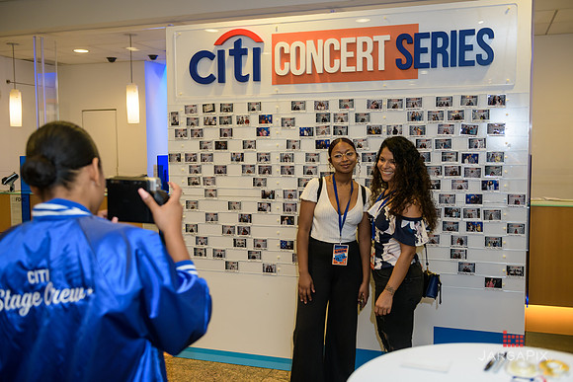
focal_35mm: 38
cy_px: 191
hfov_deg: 50.7
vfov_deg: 35.1
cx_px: 286
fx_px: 605
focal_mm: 38
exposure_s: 1/125
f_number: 3.2
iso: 400
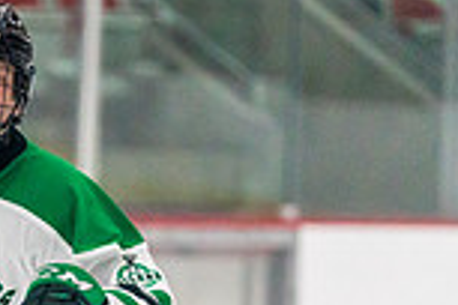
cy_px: 501
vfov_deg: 1.7
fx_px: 9999
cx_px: -147
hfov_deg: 2.6
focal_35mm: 786
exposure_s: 1/1600
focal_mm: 200
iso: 4000
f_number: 2.8
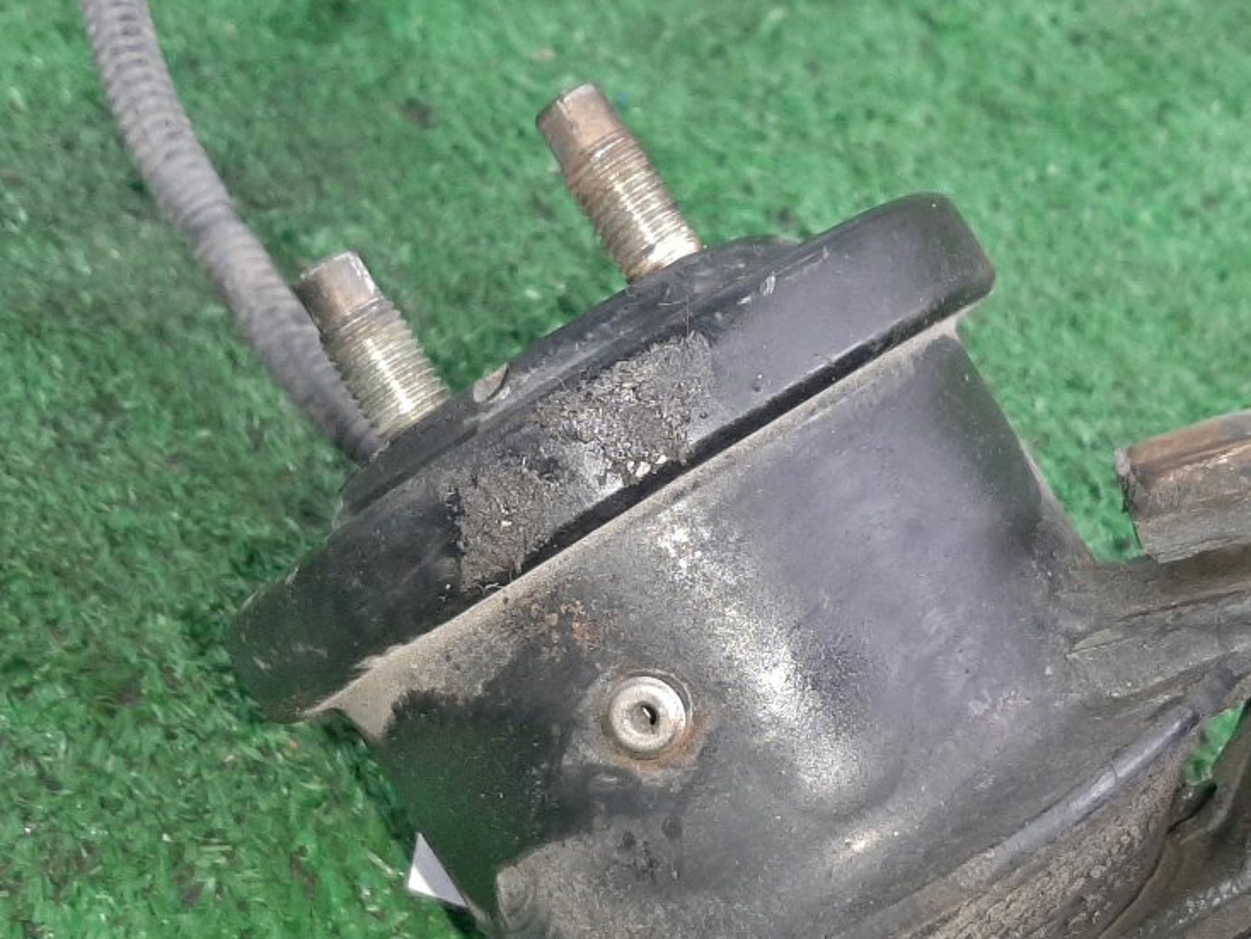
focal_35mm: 51
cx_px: 695
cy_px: 660
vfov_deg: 28.3
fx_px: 1844
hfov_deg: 37.4
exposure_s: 1/50
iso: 224
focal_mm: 3.93
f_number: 1.7
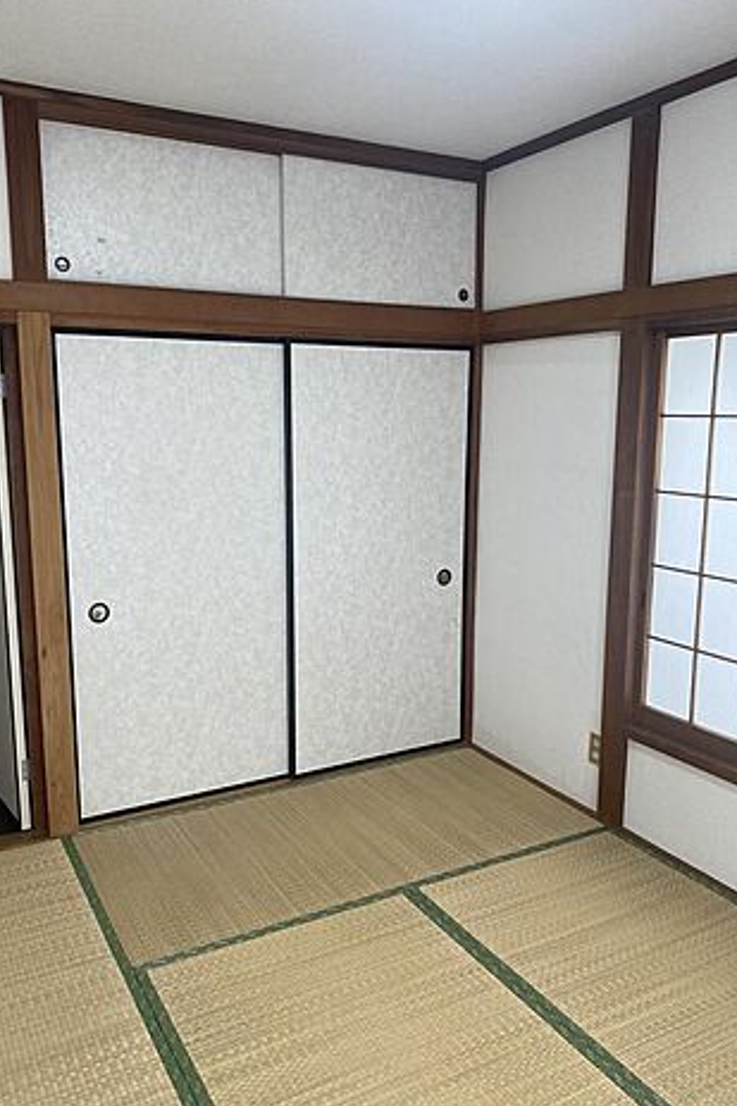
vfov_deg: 65.5
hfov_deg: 46.3
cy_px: 558
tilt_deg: -8.0
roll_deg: -1.0
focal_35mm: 28
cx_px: 336
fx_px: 860
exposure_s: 1/121
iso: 80
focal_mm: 4.25
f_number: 1.8
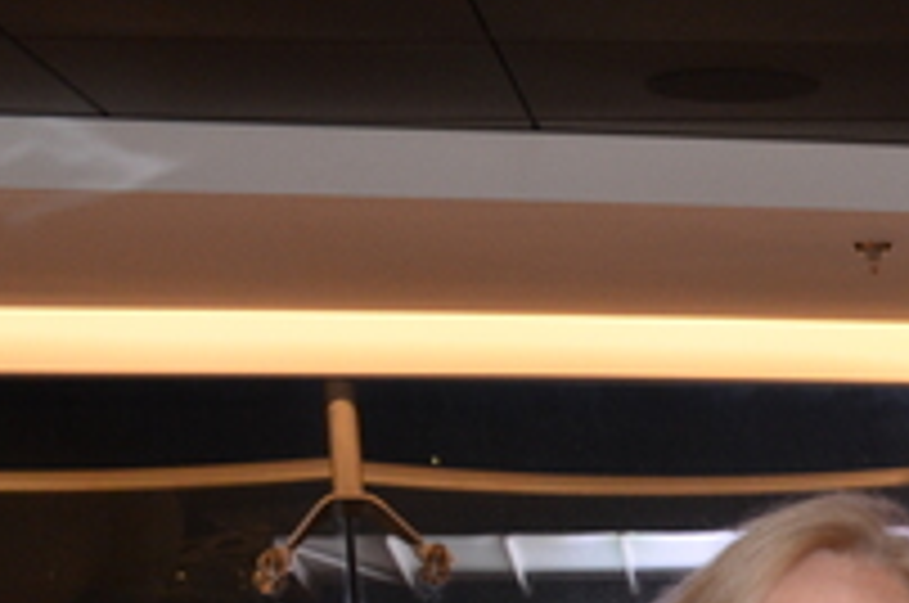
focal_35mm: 135
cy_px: 976
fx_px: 3403
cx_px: 1233
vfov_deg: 9.7
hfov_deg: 14.5
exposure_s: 1/60
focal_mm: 26
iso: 800
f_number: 3.8
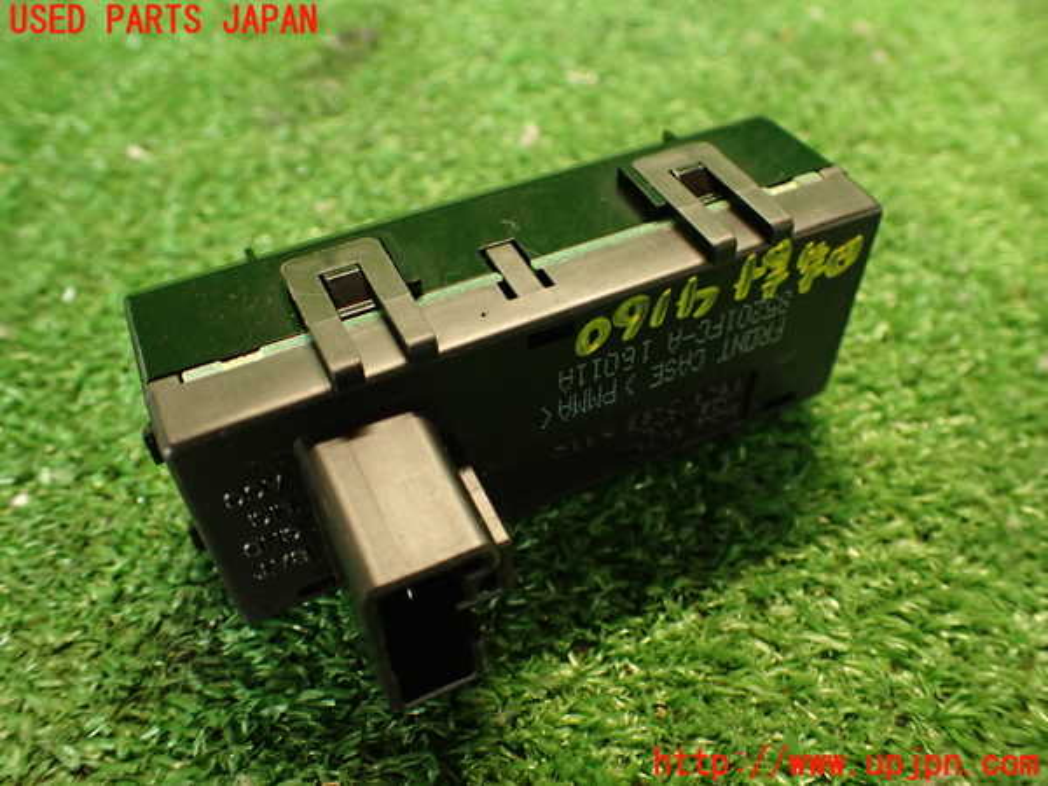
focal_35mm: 30
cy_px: 393
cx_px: 524
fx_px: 908
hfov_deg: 60.0
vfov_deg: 46.8
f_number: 2.3
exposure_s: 1/30
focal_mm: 5.4
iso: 500
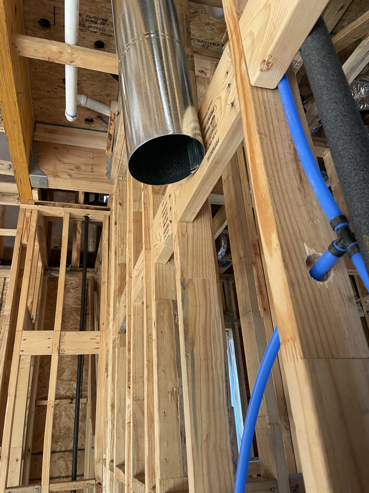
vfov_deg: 67.3
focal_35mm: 26
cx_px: 184
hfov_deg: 53.1
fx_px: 370
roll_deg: +4.0
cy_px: 246
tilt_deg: +25.3
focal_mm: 4.2
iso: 160
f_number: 1.6
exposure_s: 1/60
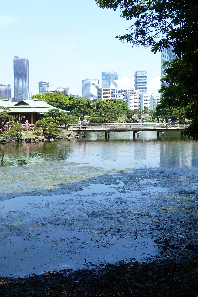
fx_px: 404
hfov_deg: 27.5
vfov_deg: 40.3
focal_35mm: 49
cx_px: 82
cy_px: 149
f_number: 4
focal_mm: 5.7
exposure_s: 1/320
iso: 80
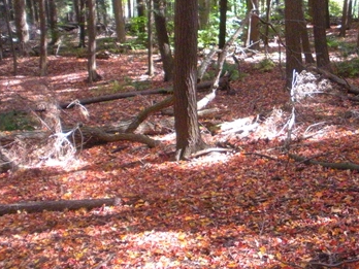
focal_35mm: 62
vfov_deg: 23.5
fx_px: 643
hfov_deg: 30.4
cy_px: 81
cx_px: 290
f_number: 3.5
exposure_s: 1/125
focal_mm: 6.3
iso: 638
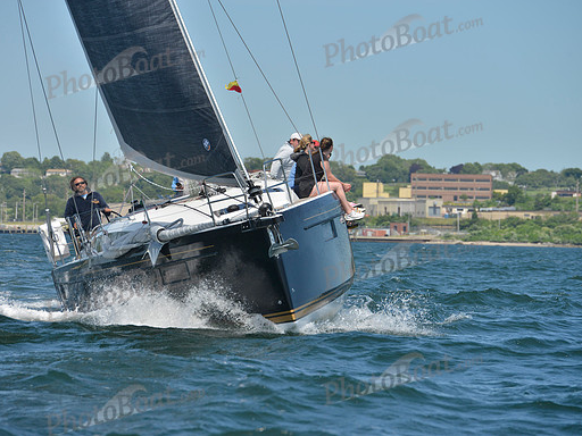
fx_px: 3665
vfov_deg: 6.8
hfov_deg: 9.1
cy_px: 217
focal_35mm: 218
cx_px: 265
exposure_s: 1/1250
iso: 280
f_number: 8
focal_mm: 200
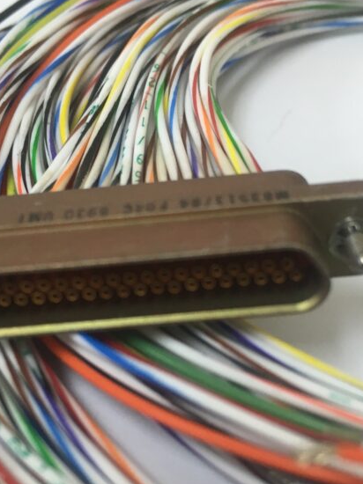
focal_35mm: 54
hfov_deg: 27.0
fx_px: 756
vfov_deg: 35.3
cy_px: 312
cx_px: 187
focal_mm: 4.15
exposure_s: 1/30
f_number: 2.2
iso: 32
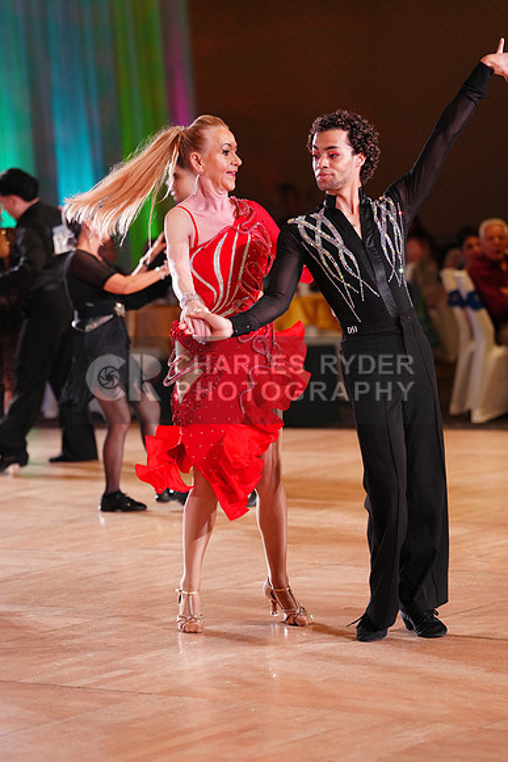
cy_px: 381
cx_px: 254
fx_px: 2581
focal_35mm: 122
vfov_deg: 16.8
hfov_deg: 11.2
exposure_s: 1/500
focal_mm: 122
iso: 2000
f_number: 2.8
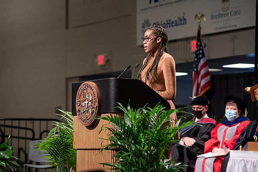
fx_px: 932
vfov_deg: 10.6
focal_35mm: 130
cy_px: 86
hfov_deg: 15.8
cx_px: 129
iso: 1250
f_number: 3.5
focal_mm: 130
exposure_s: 1/200
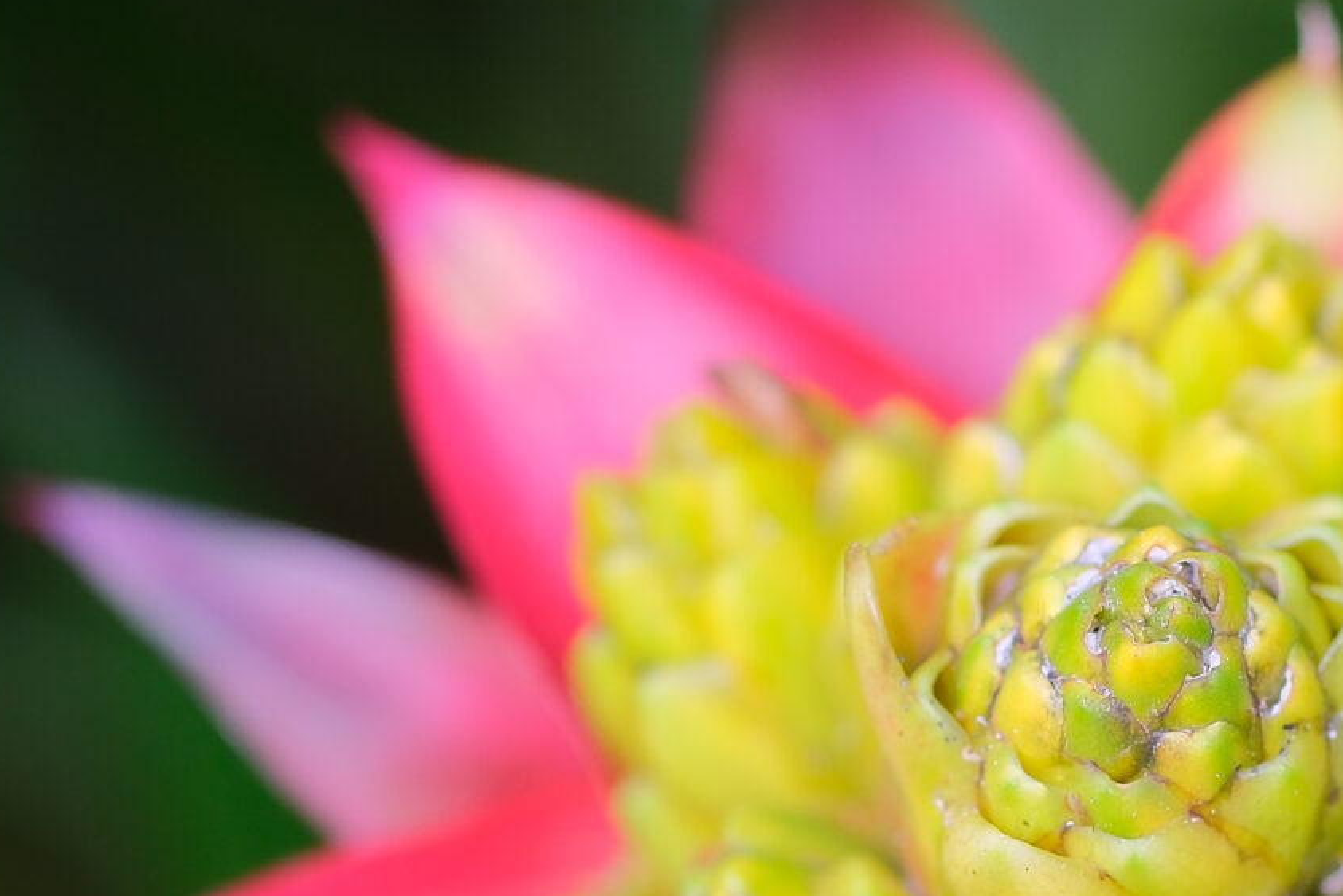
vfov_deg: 3.3
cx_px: 1126
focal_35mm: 410
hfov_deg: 5.0
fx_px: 15294
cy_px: 1087
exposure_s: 1/85
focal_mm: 90
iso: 320
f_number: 2
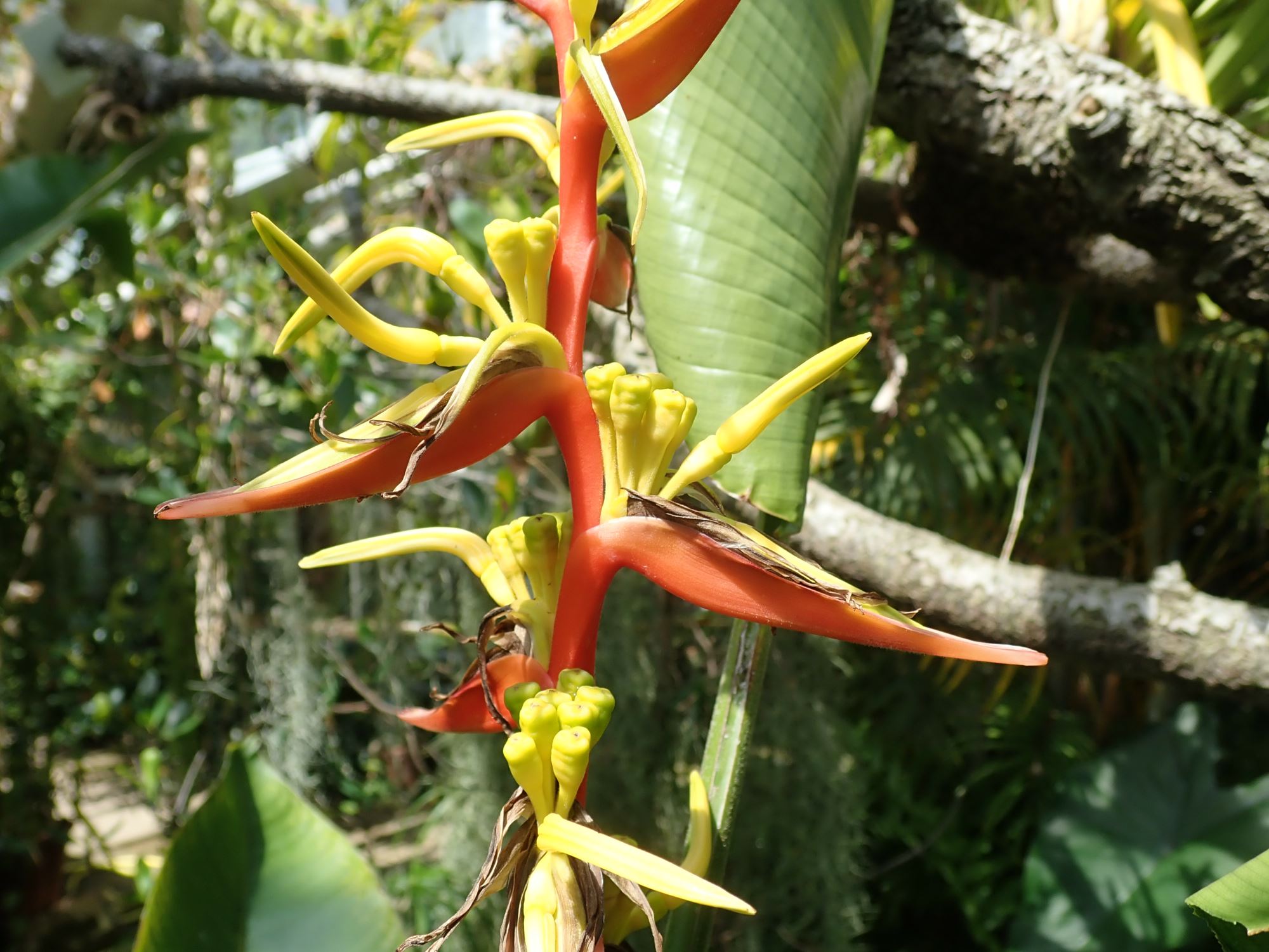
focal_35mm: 30
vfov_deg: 46.8
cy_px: 476
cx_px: 634
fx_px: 1100
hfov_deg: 60.0
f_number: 3.2
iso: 100
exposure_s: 1/400
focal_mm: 5.5
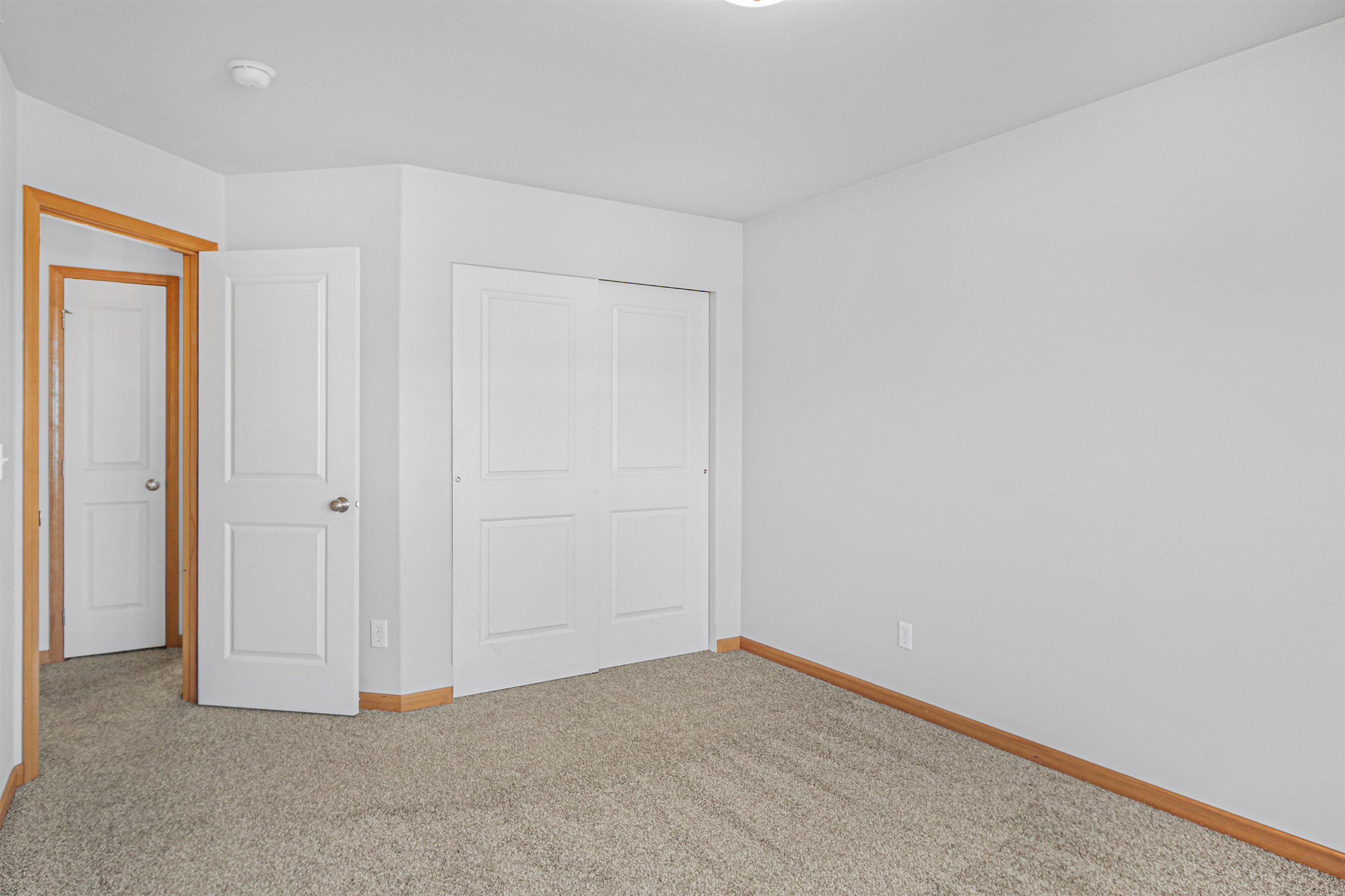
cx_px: 672
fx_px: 785
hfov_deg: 81.2
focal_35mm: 21
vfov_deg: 59.5
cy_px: 448
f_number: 8
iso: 800
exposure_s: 1/8
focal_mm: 14
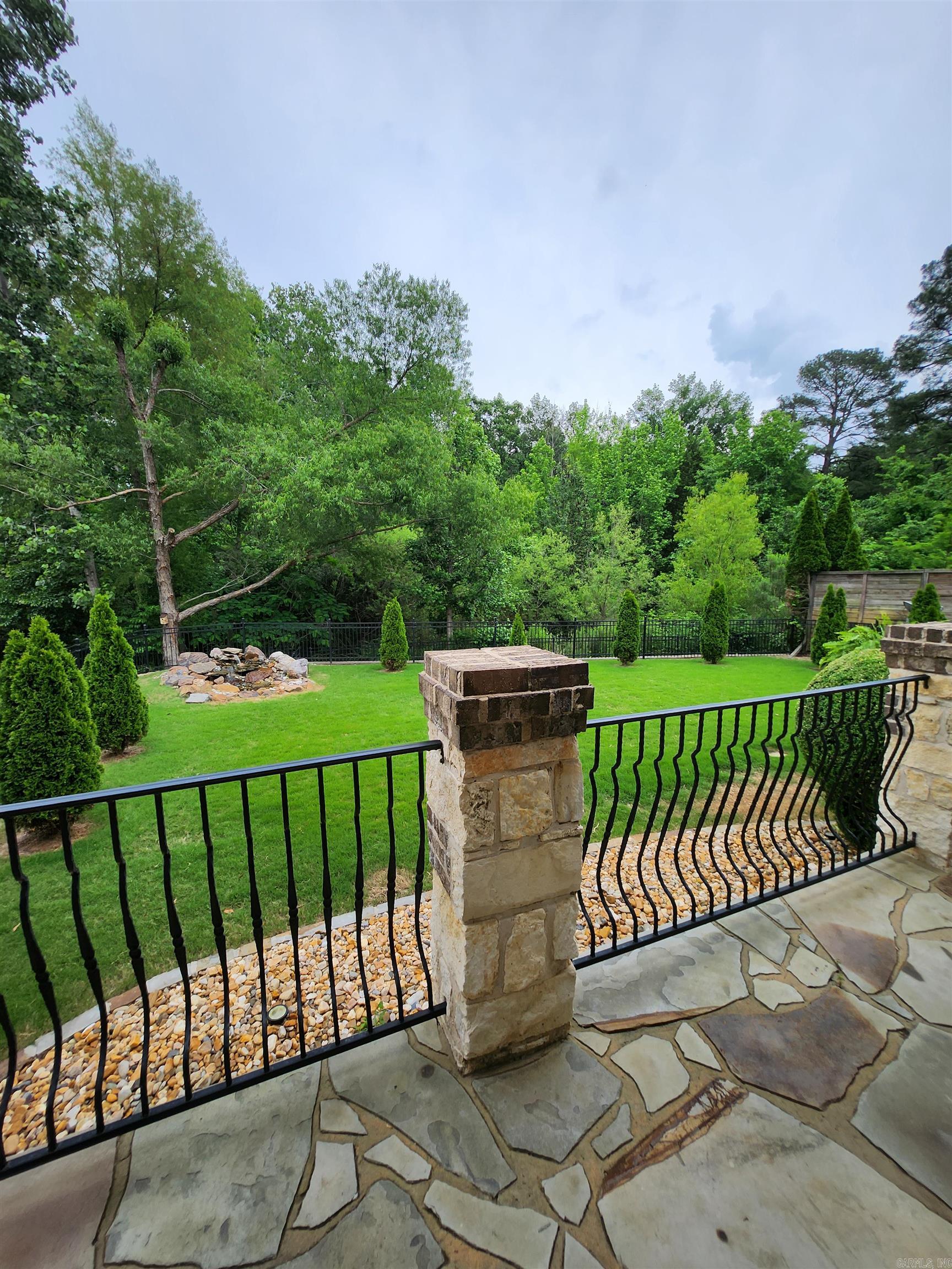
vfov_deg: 106.2
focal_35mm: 13
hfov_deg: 89.9
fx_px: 477
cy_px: 634
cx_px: 476
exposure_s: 1/805
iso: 32
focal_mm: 1.74
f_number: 2.2
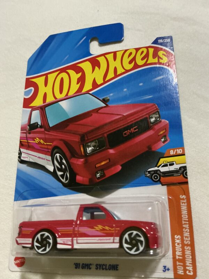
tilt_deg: -62.3
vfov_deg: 61.7
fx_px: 233
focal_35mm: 29
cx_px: 104
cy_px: 140
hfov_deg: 48.2
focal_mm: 3
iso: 400
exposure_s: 1/30
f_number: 1.8
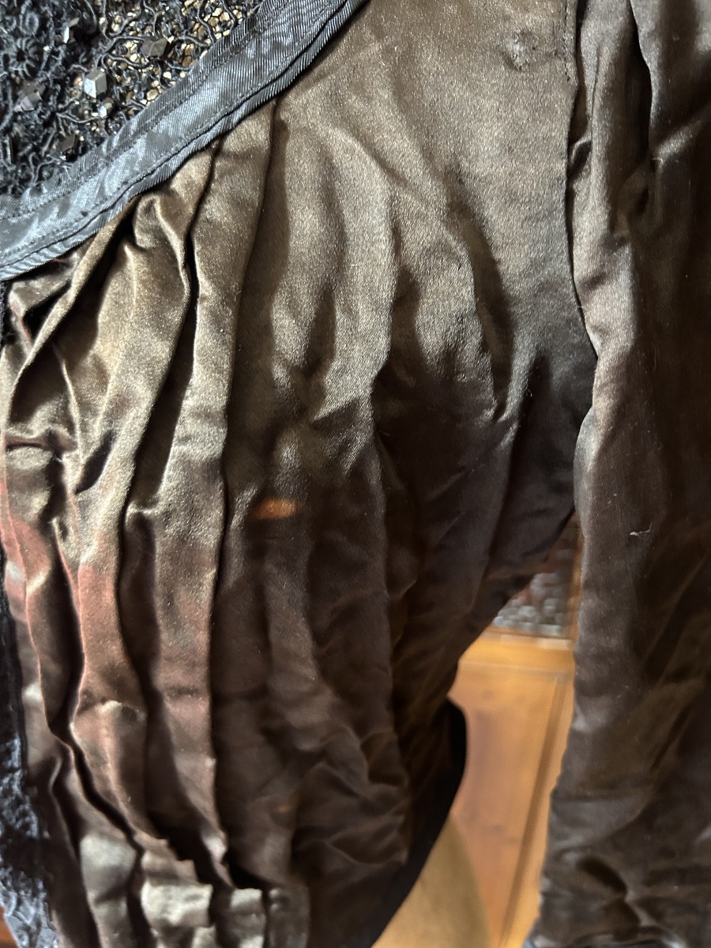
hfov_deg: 53.1
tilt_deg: -30.6
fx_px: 712
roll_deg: -3.3
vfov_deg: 67.3
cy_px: 474
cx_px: 356
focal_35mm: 26
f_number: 1.5
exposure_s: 1/32
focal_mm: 5.7
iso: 640
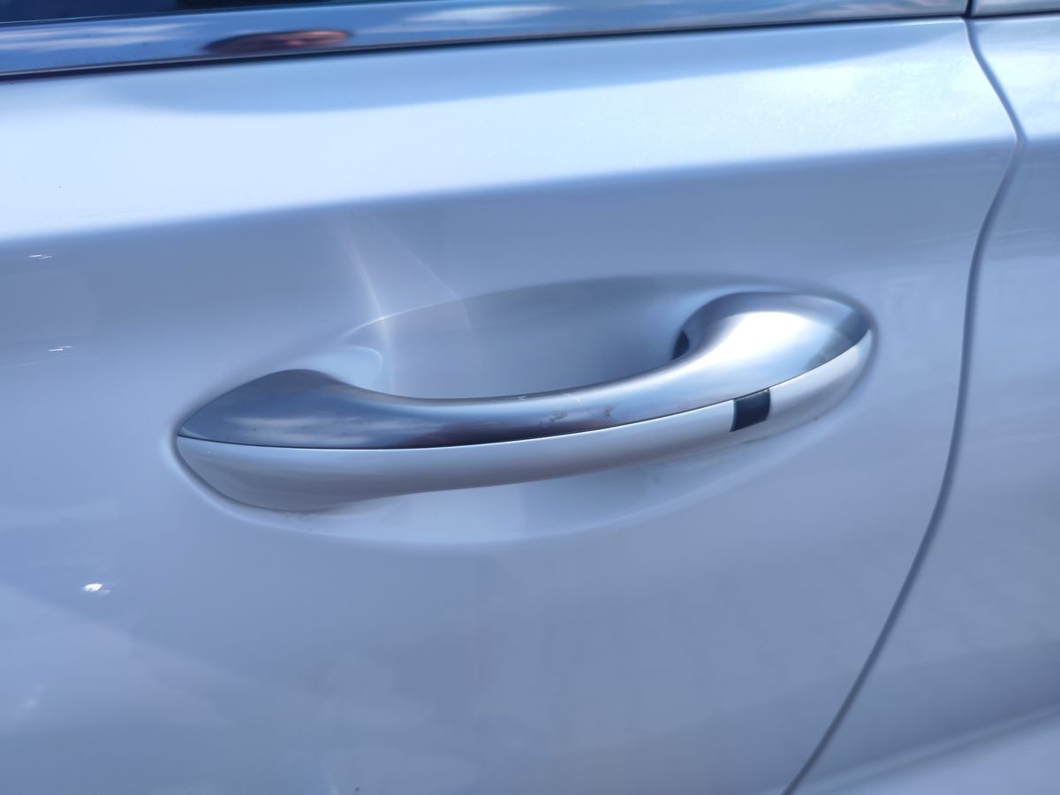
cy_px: 398
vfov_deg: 58.9
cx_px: 530
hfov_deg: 73.9
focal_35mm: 23
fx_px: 704
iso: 50
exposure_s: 1/847
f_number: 1.69
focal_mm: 7.01
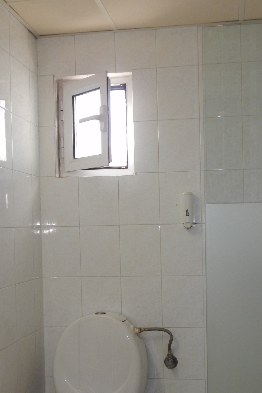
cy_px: 235
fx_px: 448
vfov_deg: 47.2
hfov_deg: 32.4
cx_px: 166
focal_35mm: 41
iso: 125
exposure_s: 1/40
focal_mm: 4.5
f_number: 3.2
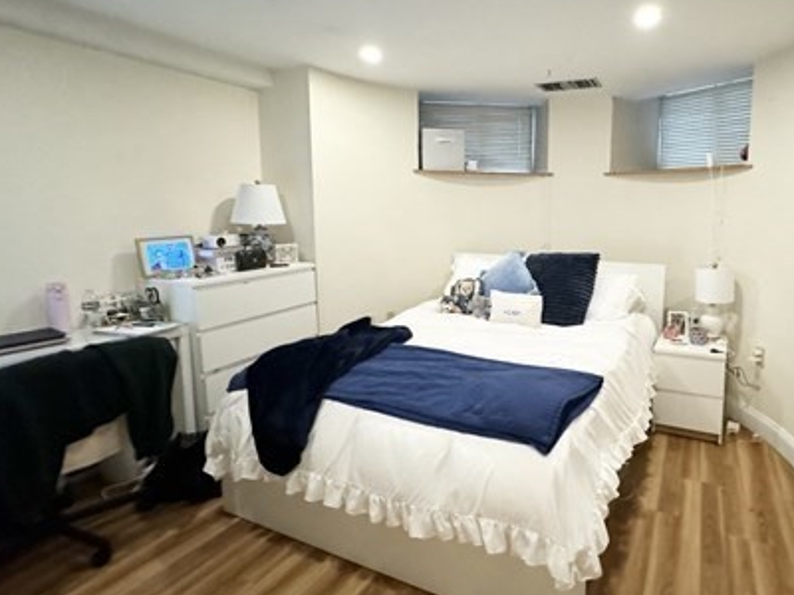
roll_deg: -1.5
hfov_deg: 77.3
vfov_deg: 63.2
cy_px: 260
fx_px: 482
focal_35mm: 21
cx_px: 506
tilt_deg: -6.7
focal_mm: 2.22
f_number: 2.2
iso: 1000
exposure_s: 1/60
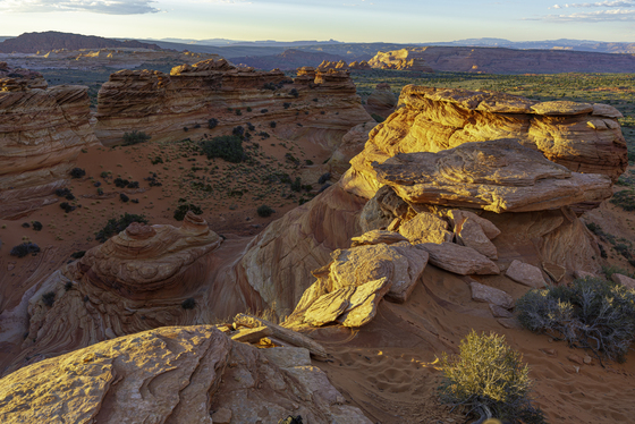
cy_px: 212
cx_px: 318
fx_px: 529
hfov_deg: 61.9
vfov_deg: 43.7
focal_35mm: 30
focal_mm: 30
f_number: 5.6
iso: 250
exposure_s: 1/320
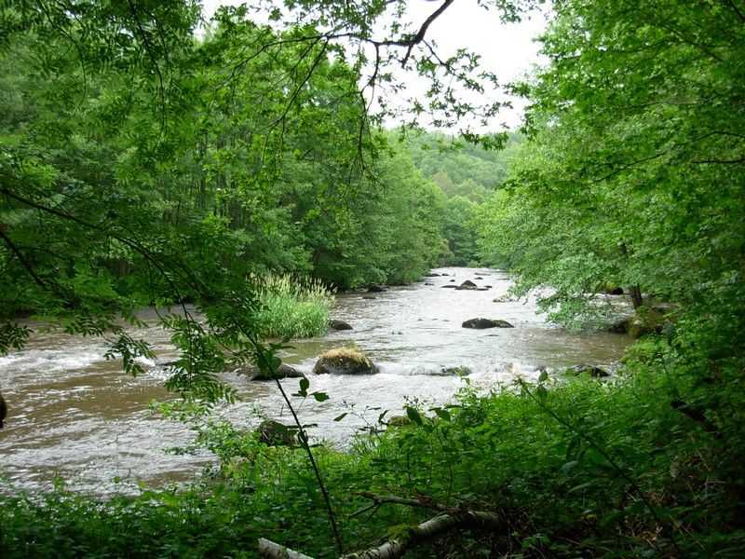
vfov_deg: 37.7
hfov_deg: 49.0
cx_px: 372
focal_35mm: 38
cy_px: 280
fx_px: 818
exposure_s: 1/95.8
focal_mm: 6.3
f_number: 2.9
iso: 79
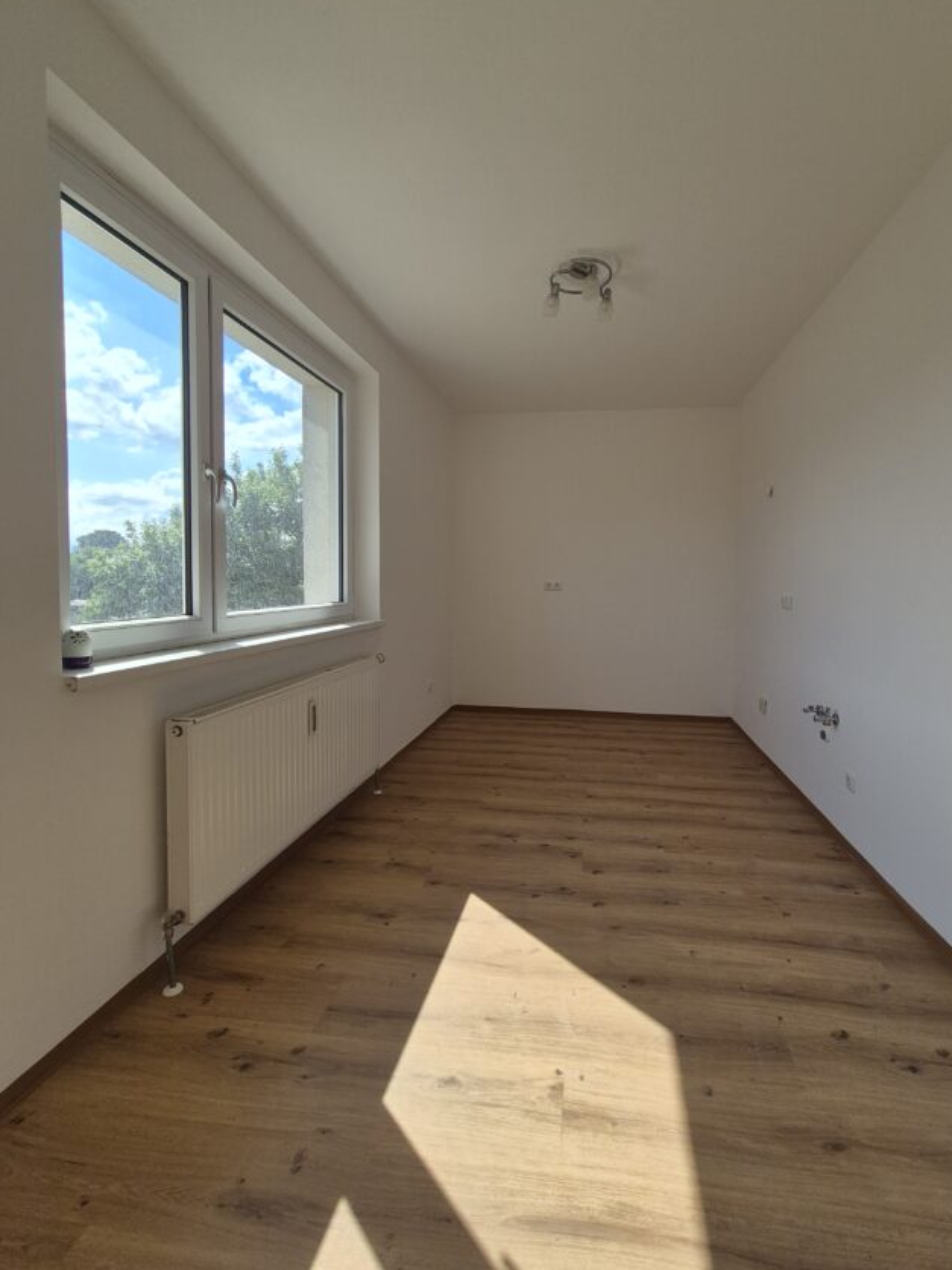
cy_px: 594
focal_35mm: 14
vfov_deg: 101.9
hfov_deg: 85.5
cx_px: 509
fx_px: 513
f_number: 2.2
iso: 50
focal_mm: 2.2
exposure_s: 1/1284
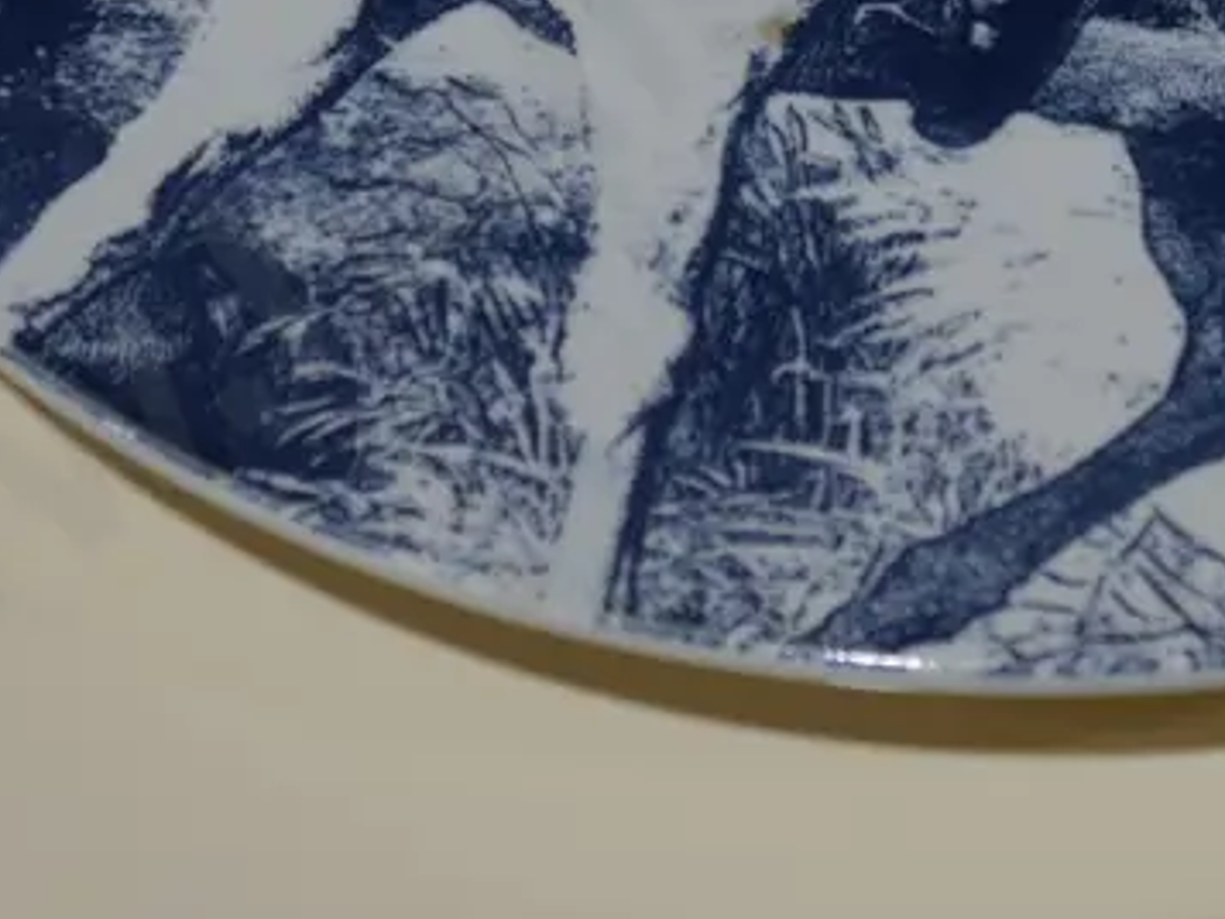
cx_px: 1016
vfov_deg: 13.2
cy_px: -245
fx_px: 3859
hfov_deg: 17.9
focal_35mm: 109
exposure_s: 1/125
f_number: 5
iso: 200
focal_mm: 19
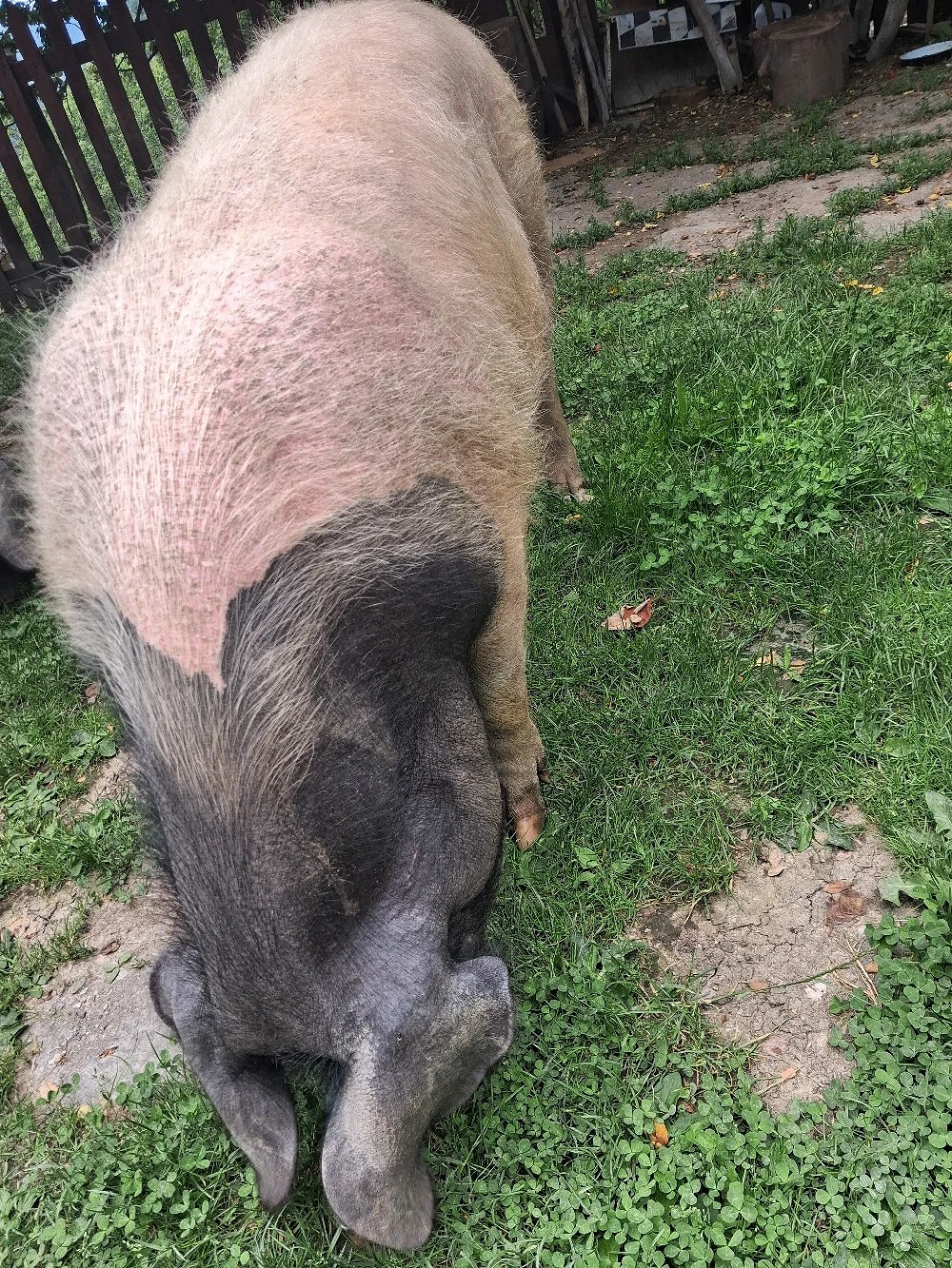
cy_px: 634
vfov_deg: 65.3
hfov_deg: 51.4
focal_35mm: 27
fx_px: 990
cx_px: 476
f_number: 1.8
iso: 20
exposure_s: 1/161
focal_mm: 4
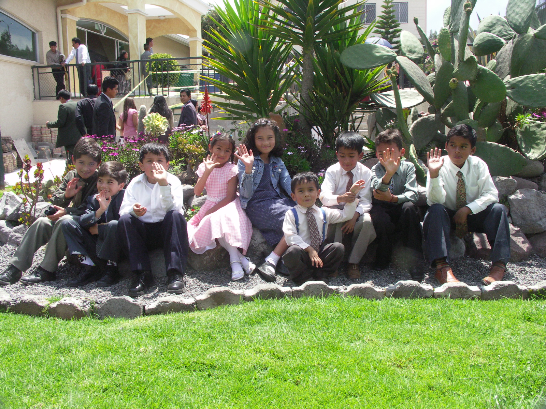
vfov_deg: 44.2
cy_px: 204
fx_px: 505
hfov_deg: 56.8
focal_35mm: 32
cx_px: 273
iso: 200
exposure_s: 1/320
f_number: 6.3
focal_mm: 8.4
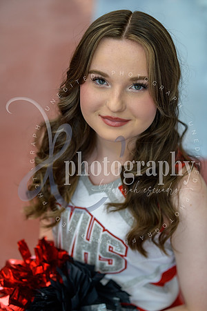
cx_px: 104
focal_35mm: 70
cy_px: 156
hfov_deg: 19.5
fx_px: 604
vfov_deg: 28.8
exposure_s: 1/125
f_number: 2.8
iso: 250
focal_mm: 70
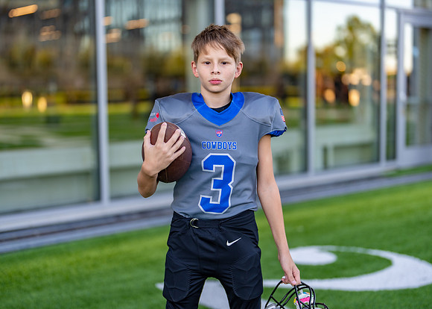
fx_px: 686
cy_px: 150
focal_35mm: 56
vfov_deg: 25.3
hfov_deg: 35.0
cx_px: 219
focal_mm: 50
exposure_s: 1/640
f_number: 1.2
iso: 100
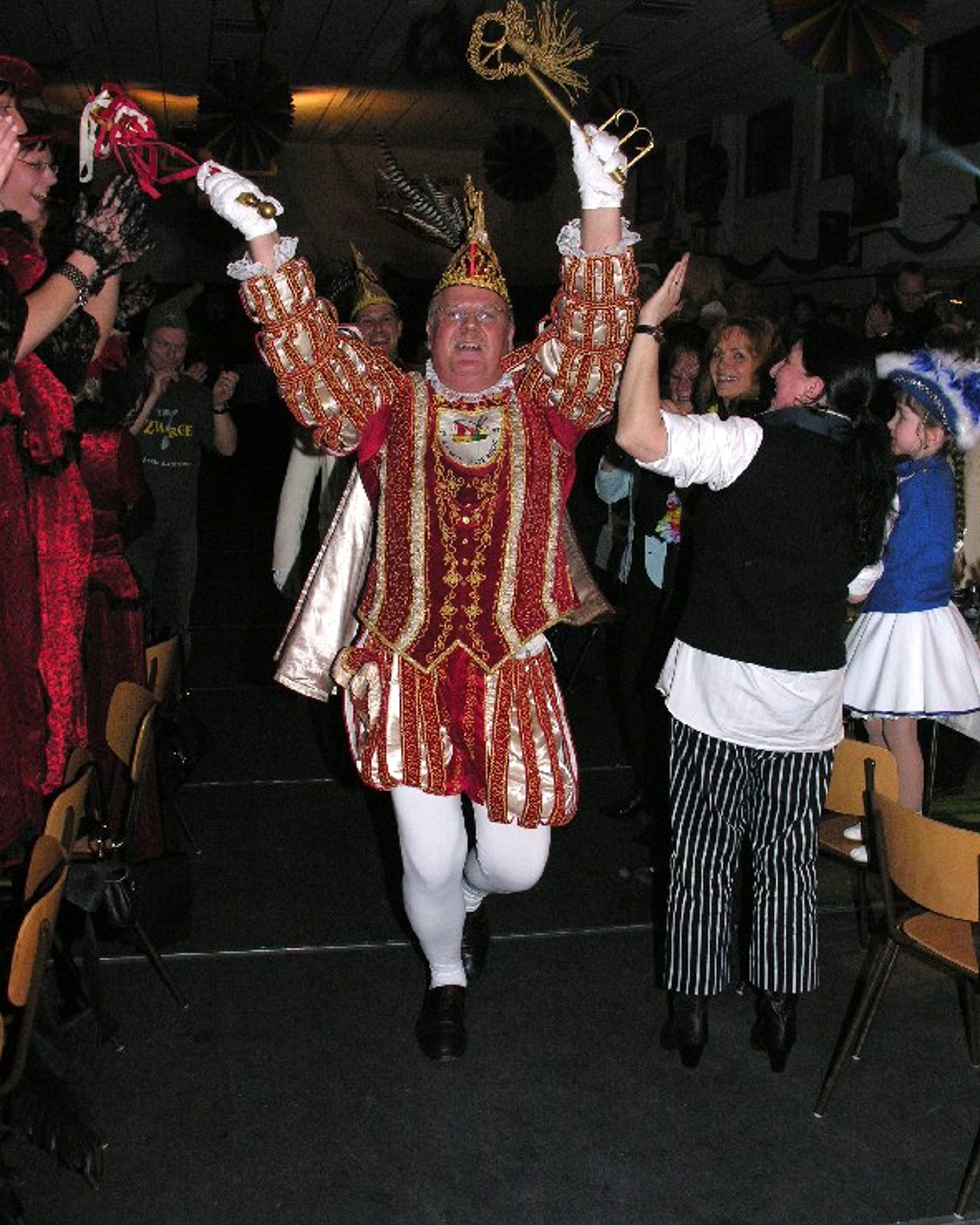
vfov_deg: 49.1
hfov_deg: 40.1
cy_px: 580
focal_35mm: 37
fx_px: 1342
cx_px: 494
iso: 200
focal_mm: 8.9
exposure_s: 1/60.1
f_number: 4
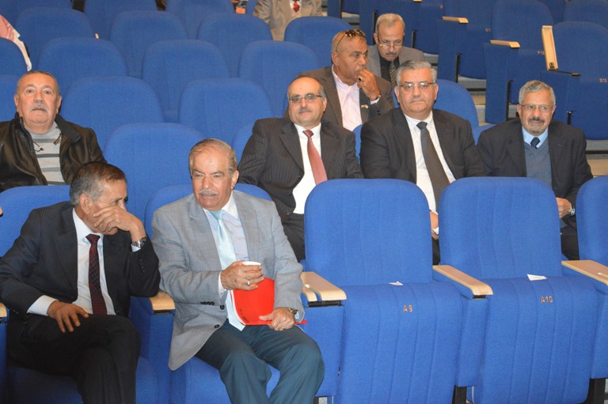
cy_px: 202
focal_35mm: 82
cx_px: 304
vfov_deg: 16.5
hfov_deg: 24.6
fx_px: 1392
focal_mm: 55
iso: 3200
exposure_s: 1/60
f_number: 5.6
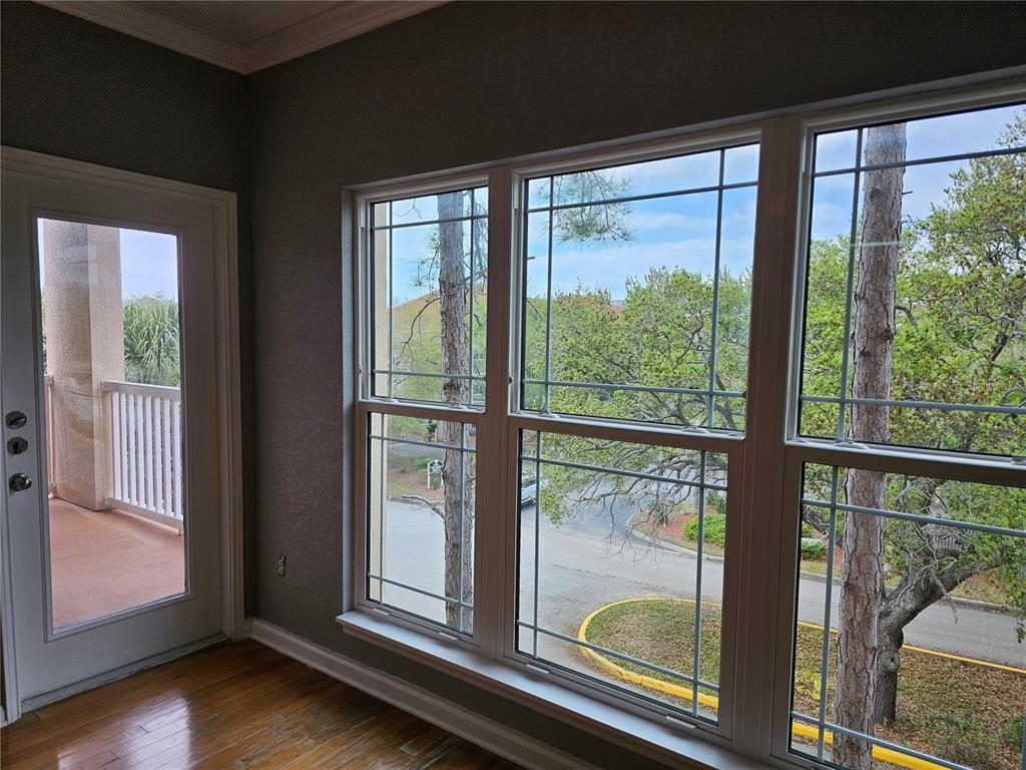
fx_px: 682
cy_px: 385
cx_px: 513
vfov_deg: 58.9
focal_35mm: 23
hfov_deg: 73.9
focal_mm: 6.3
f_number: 1.7
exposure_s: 1/145
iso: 10
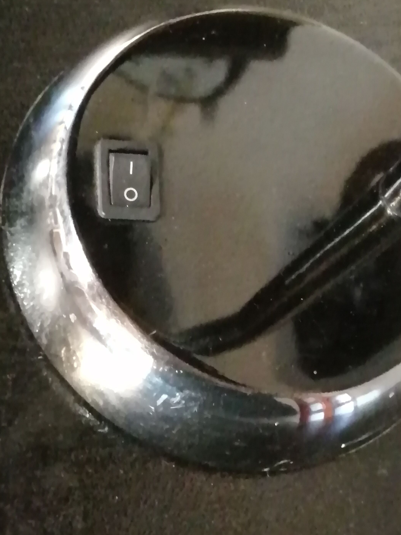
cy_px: 213
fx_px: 989
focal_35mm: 64
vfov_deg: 30.2
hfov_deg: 22.9
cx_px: 242
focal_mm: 3.46
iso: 2000
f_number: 1.8
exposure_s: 1/12.5
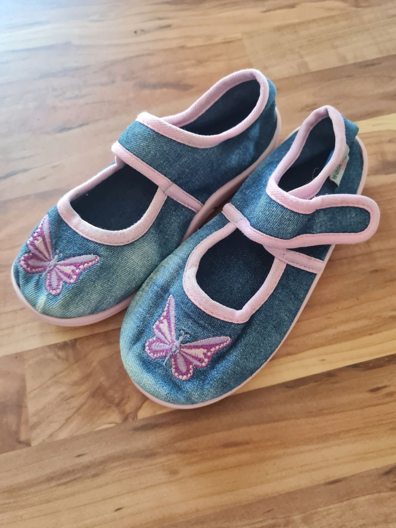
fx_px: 397
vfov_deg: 67.3
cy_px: 264
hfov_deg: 53.1
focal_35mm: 26
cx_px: 198
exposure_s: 1/50
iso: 400
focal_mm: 5.4
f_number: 1.8
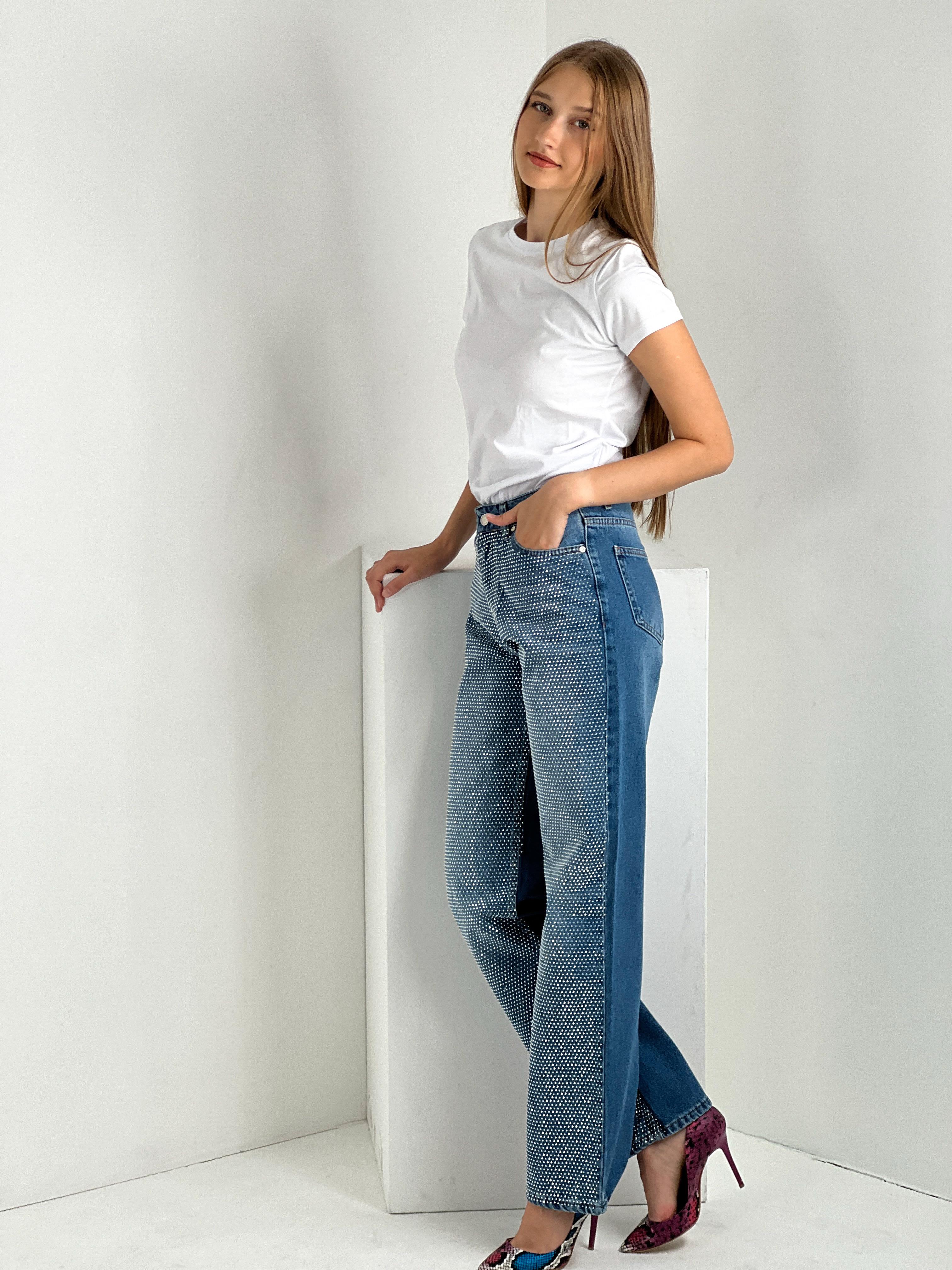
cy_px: 635
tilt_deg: -4.2
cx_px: 476
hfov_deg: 19.1
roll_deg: -1.0
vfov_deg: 25.3
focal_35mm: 77
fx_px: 2824
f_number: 2.8
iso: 50
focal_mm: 9
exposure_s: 1/100
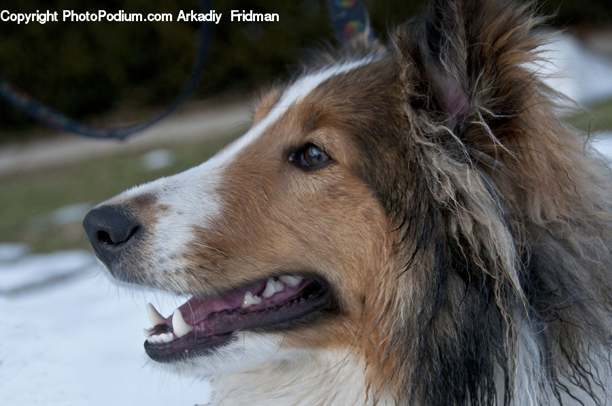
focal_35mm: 84
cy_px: 203
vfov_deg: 16.2
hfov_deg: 24.2
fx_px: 1426
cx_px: 306
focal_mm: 56
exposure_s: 1/800
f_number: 5.6
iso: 400
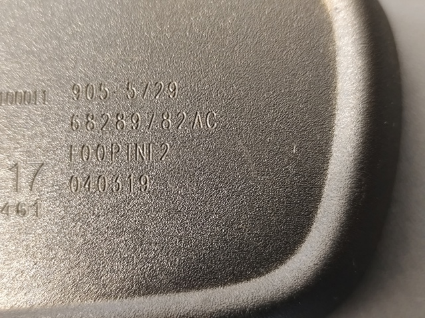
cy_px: 159
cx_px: 212
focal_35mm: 46
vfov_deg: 31.5
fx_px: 564
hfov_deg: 41.3
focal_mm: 6.19
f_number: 1.65
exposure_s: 1/17.1
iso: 2500
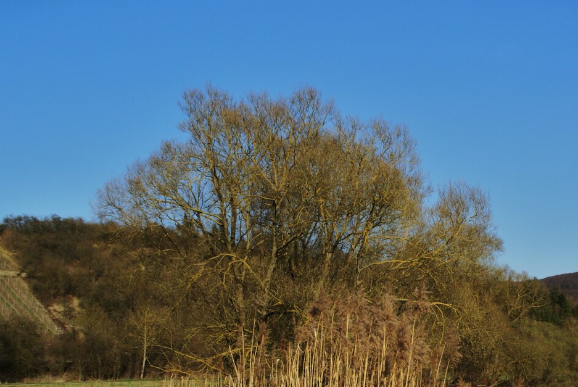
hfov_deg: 32.1
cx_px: 378
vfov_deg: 21.7
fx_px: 997
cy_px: 312
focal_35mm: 62
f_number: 10
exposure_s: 1/200
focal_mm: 24
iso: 100
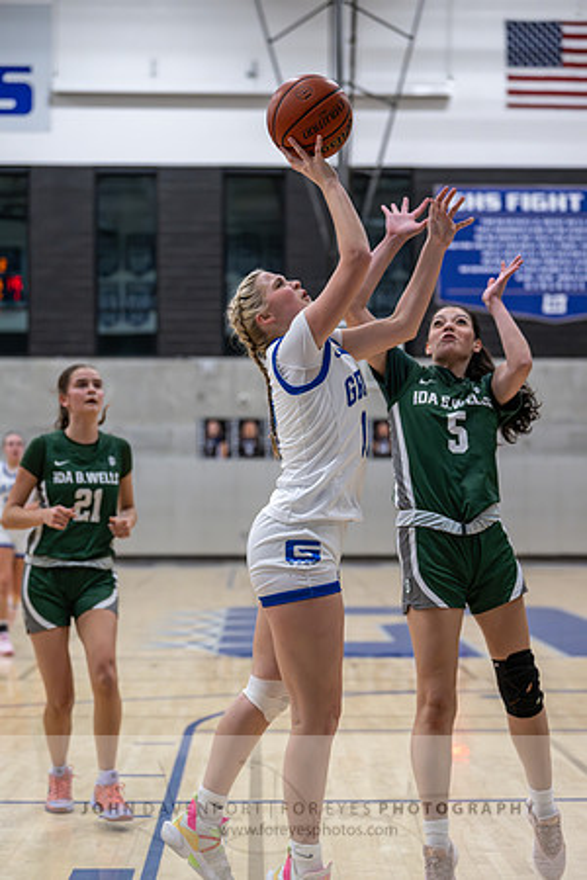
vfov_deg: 28.8
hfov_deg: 19.5
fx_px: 1712
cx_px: 294
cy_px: 440
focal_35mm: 70
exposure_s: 1/1000
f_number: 2.8
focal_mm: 70
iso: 6400
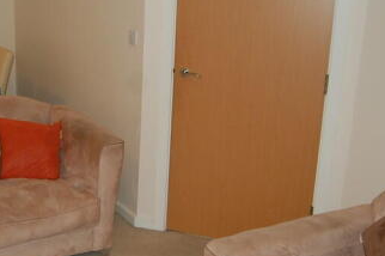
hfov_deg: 35.6
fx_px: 588
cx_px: 103
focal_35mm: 55
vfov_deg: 24.6
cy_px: 133
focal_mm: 18
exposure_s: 1/60
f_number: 3.5
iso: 400
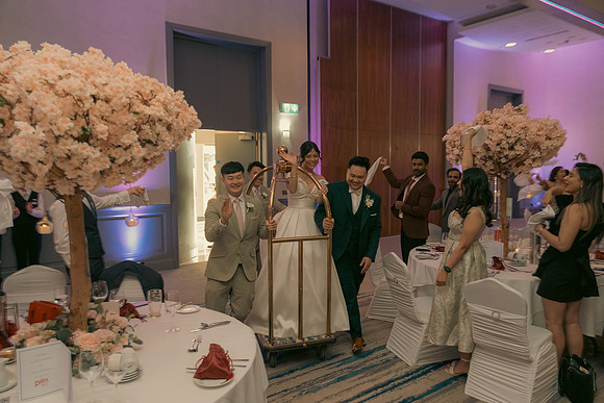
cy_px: 202
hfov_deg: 71.5
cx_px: 302
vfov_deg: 51.3
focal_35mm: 25
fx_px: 420
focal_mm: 25
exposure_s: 1/160
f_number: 3.5
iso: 2500
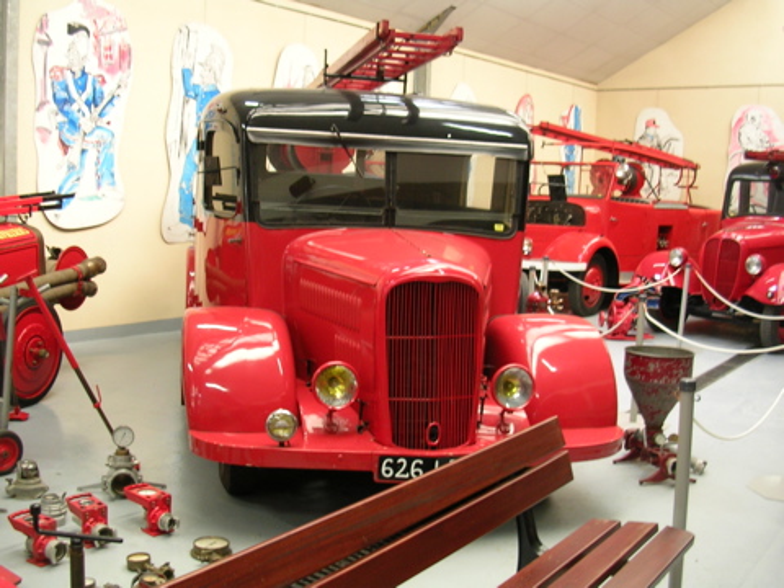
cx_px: 392
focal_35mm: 38
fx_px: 861
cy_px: 294
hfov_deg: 49.0
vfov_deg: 37.7
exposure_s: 1/5.9
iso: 58
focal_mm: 5.8
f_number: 2.8
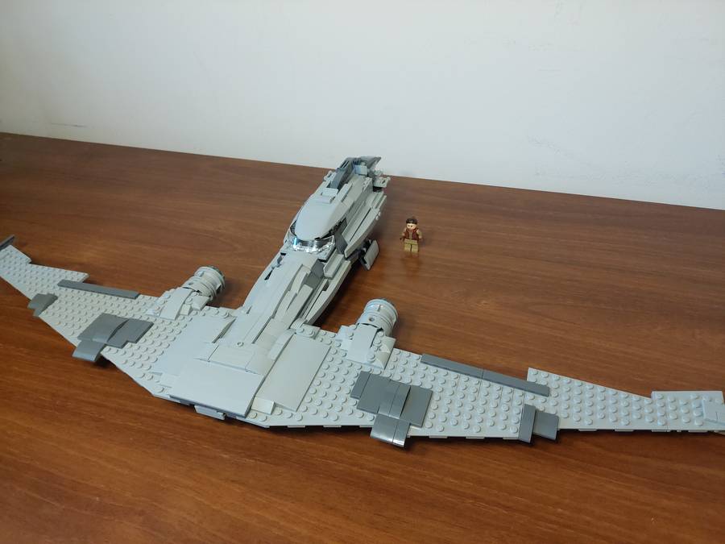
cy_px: 272
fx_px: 524
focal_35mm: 25
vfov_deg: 54.9
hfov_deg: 69.4
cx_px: 362
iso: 200
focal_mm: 5.23
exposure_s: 1/50
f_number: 1.8
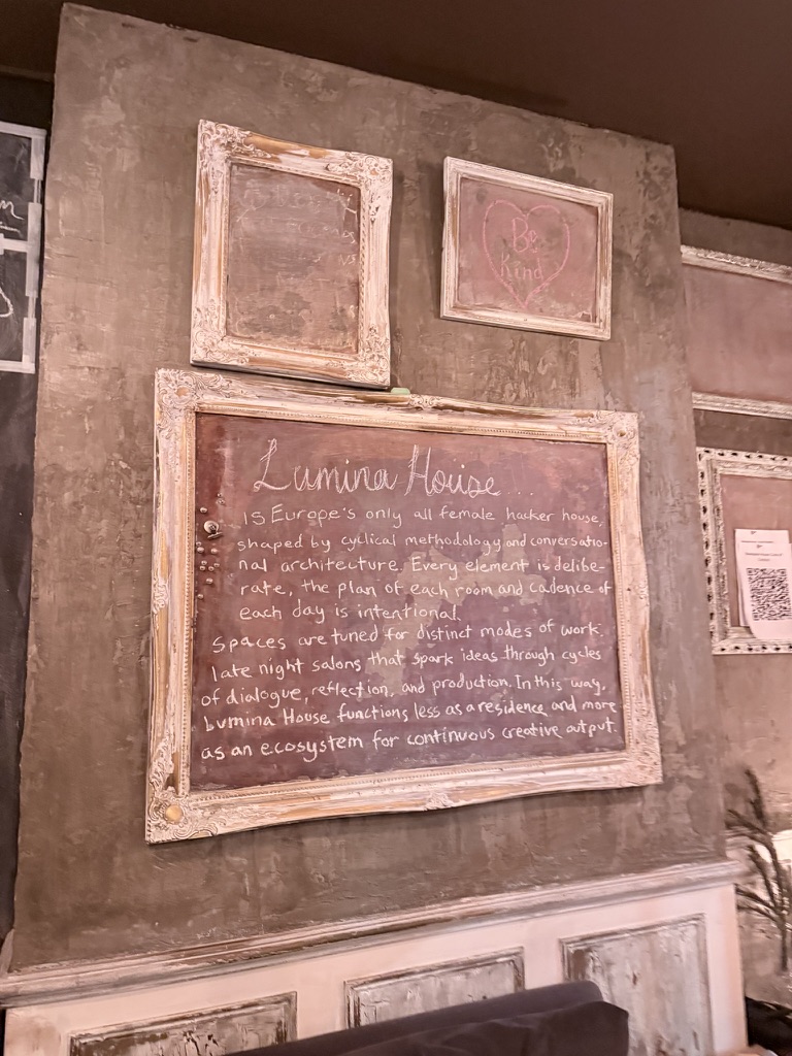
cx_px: 396
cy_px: 528
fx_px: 732
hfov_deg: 56.8
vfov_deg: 71.6
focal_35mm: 24
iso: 1000
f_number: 1.78
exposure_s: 1/33
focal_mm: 6.76
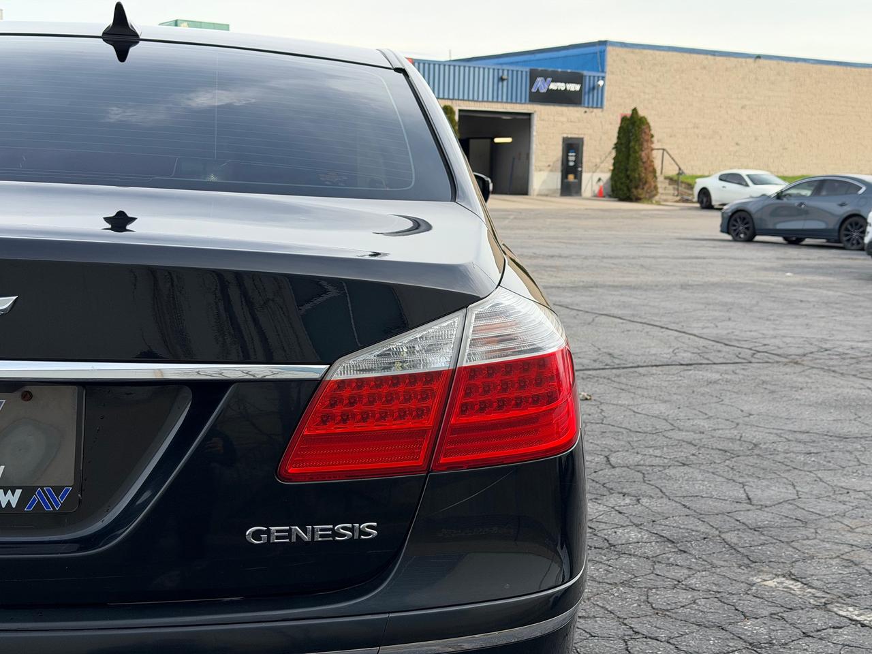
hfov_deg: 39.7
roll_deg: -0.7
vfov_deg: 30.3
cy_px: 327
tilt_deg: -8.3
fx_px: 1209
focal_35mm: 48
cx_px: 436
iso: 80
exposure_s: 1/1484
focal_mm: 6.76
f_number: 1.78
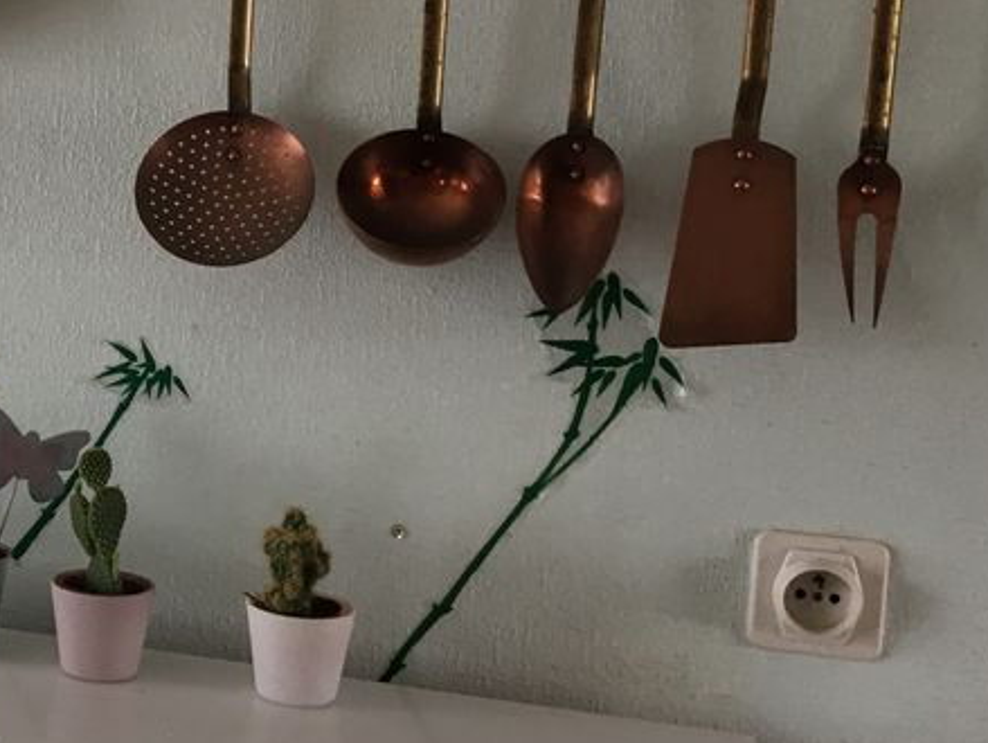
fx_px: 1885
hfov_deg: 27.3
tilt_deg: -7.5
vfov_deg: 22.2
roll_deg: -2.4
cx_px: -52
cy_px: 284
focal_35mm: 66
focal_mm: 4.15
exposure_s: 1/33
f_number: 2.2
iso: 100
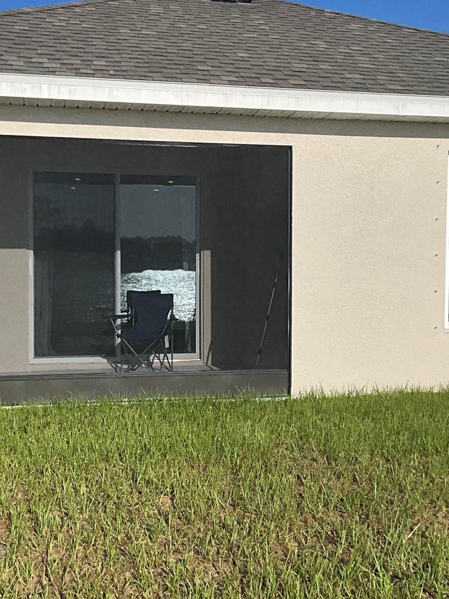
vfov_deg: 40.4
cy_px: 280
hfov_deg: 30.9
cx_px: 214
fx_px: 813
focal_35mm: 47
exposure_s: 1/3534
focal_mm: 3
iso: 25
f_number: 1.8
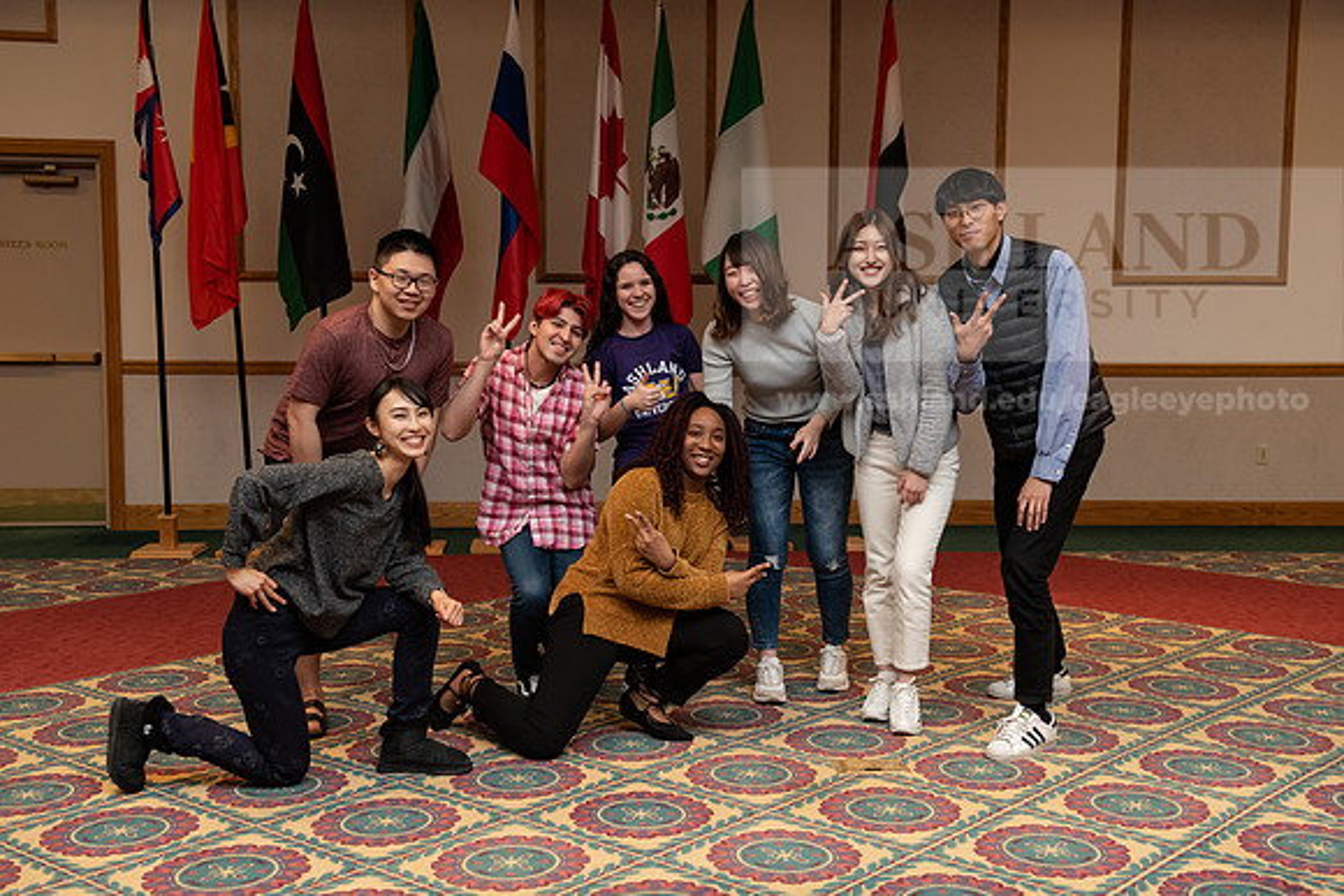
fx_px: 1568
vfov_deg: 31.9
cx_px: 672
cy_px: 448
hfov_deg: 46.4
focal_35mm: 42
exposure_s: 1/200
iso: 2000
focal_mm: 42
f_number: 5.6
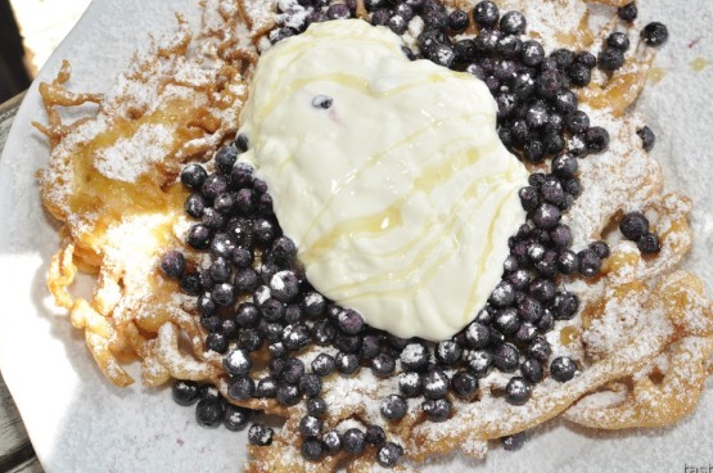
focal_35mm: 61
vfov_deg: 22.3
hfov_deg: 33.1
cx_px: 380
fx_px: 1198
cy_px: 209
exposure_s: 1/200
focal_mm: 35
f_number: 8
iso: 200
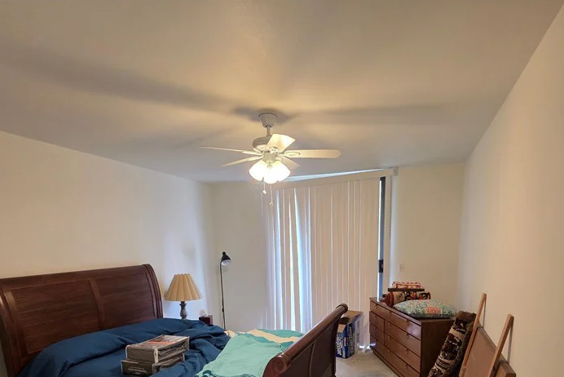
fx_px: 313
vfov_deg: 56.8
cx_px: 299
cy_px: 309
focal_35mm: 20
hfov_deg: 83.9
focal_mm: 2.2
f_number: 1.9
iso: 250
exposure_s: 1/120
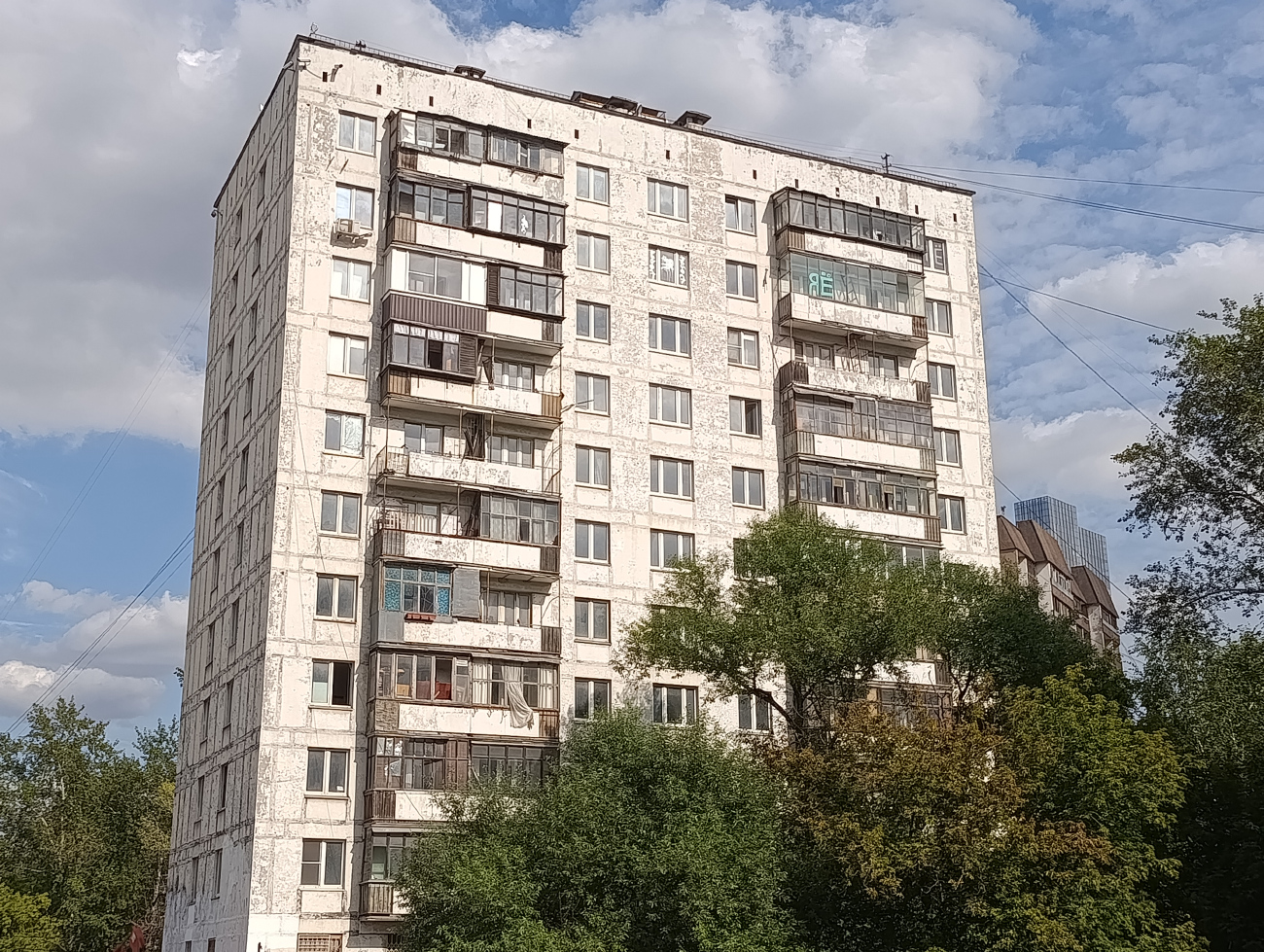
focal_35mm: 44
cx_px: 632
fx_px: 1609
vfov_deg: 33.0
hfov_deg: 42.9
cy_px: 476
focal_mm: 6.11
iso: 50
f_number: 1.7
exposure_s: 1/900
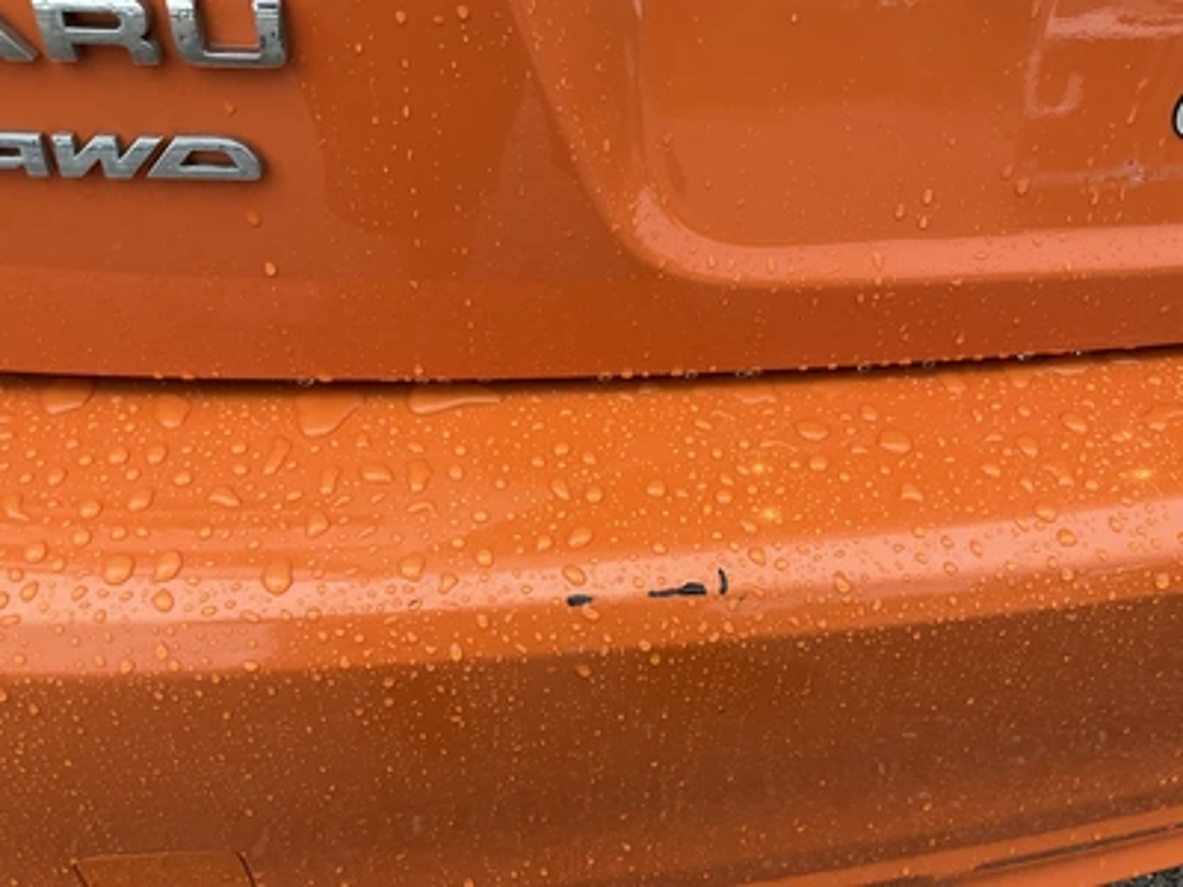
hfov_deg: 61.7
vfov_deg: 48.2
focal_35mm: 29
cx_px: 592
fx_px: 991
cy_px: 444
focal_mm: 3
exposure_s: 1/122
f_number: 1.8
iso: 20
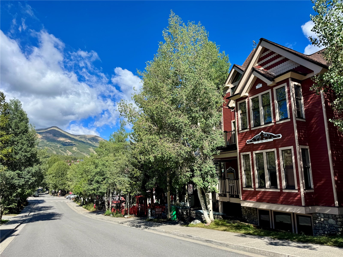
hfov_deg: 71.6
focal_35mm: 24
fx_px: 238
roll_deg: -0.1
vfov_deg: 56.8
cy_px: 128
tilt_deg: +11.7
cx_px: 172
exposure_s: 1/2959
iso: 80
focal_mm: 6.76
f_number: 1.78
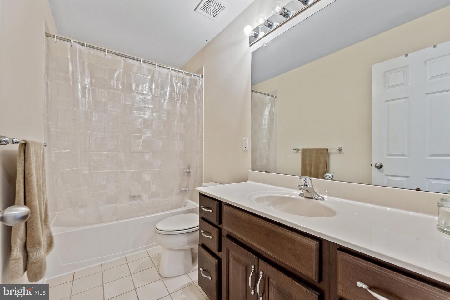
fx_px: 175
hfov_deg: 104.3
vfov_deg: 81.2
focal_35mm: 14
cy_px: 150
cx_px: 225
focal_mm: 14
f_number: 9
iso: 320
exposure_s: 1/3
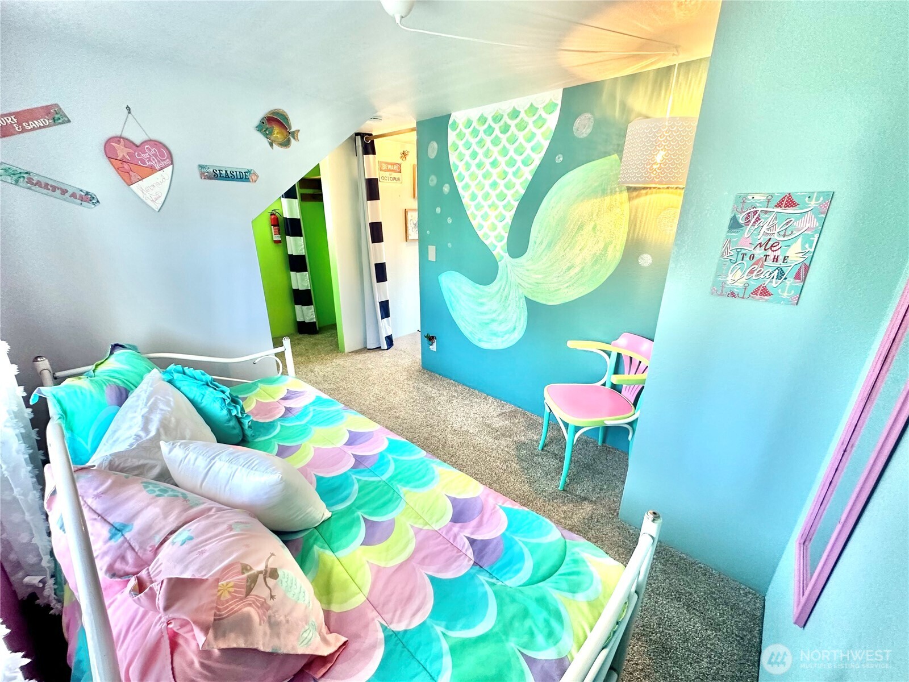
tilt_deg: -19.2
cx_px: 454
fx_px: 368
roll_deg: -0.3
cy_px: 341
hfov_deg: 102.1
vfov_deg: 85.7
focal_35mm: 14
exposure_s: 1/60
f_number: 2.2
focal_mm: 2.22
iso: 250
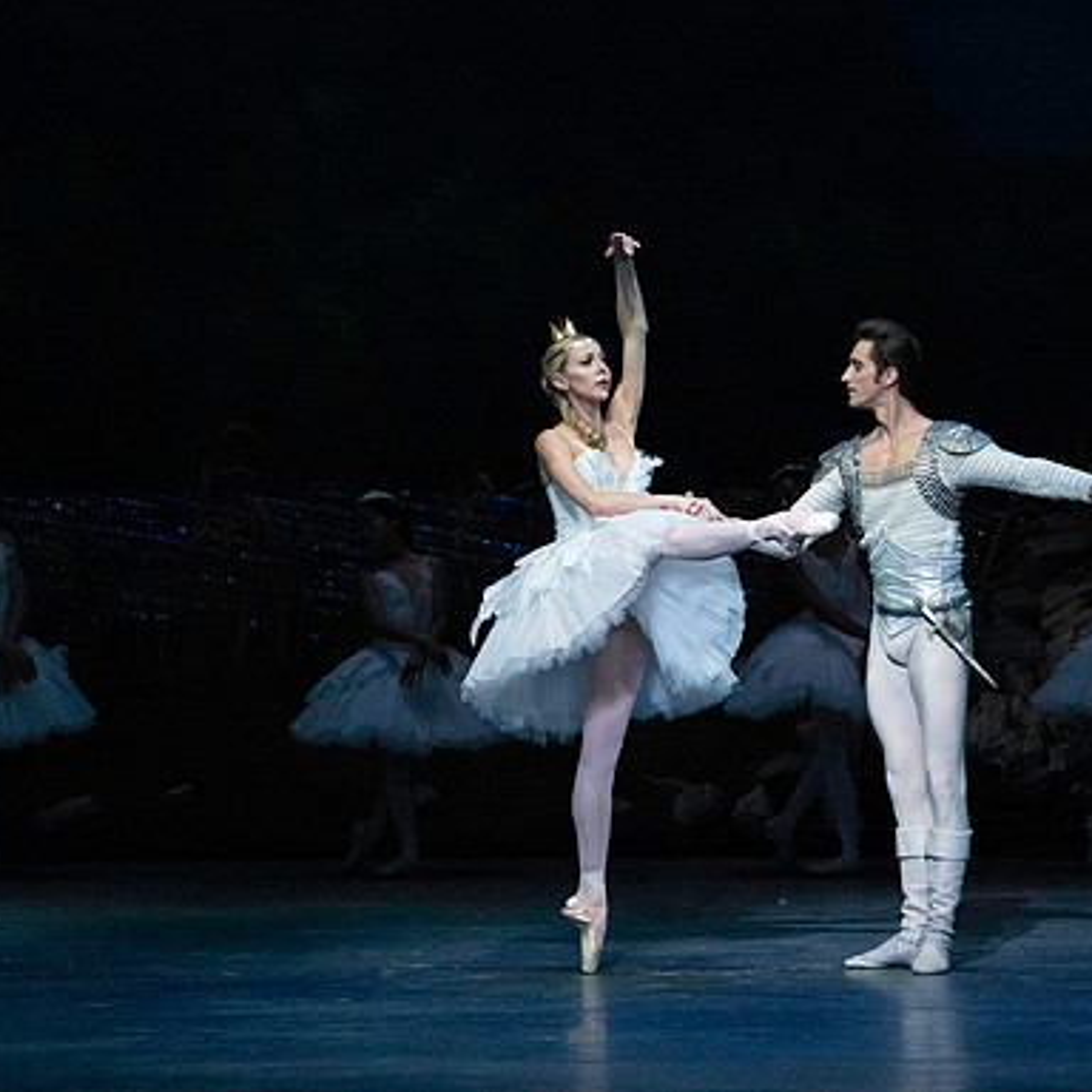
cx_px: 711
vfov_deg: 6.8
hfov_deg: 6.8
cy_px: 547
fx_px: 9172
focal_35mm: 257
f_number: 5
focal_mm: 200
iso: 25600
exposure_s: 1/400
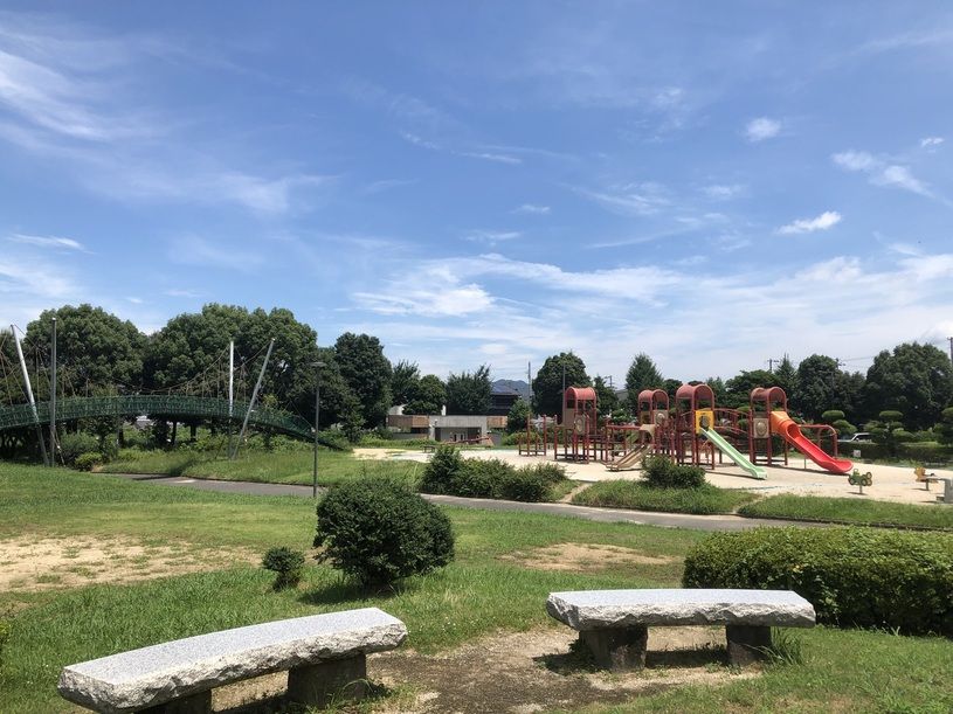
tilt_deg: +4.3
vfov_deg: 49.7
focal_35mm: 28
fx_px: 771
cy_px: 357
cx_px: 476
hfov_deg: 63.5
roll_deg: +0.2
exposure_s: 1/2315
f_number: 1.8
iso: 20
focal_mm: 3.99
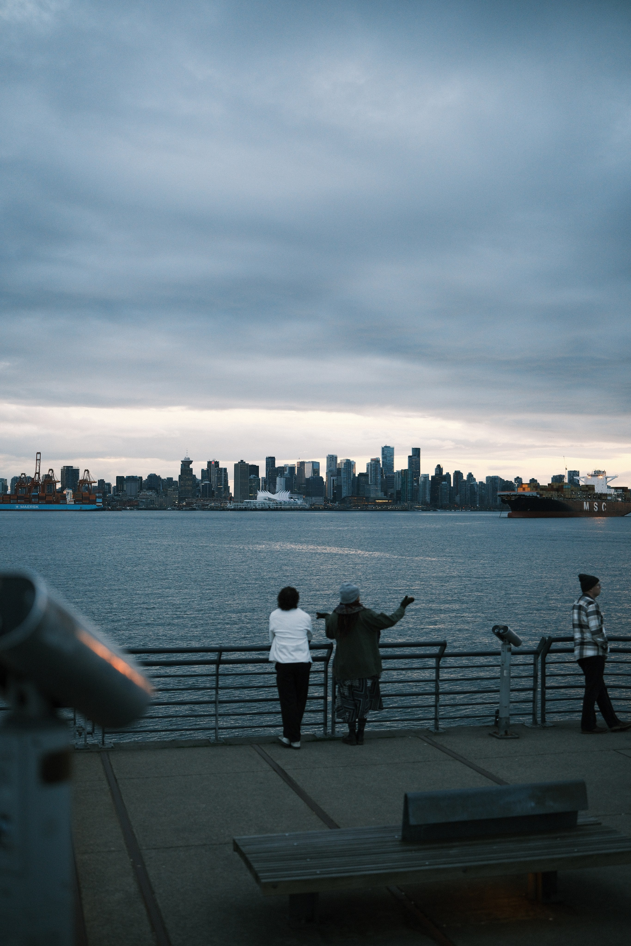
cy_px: 473
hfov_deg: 32.6
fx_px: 1078
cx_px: 316
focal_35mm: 41
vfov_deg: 47.4
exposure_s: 1/750
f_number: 1.2
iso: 500
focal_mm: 27
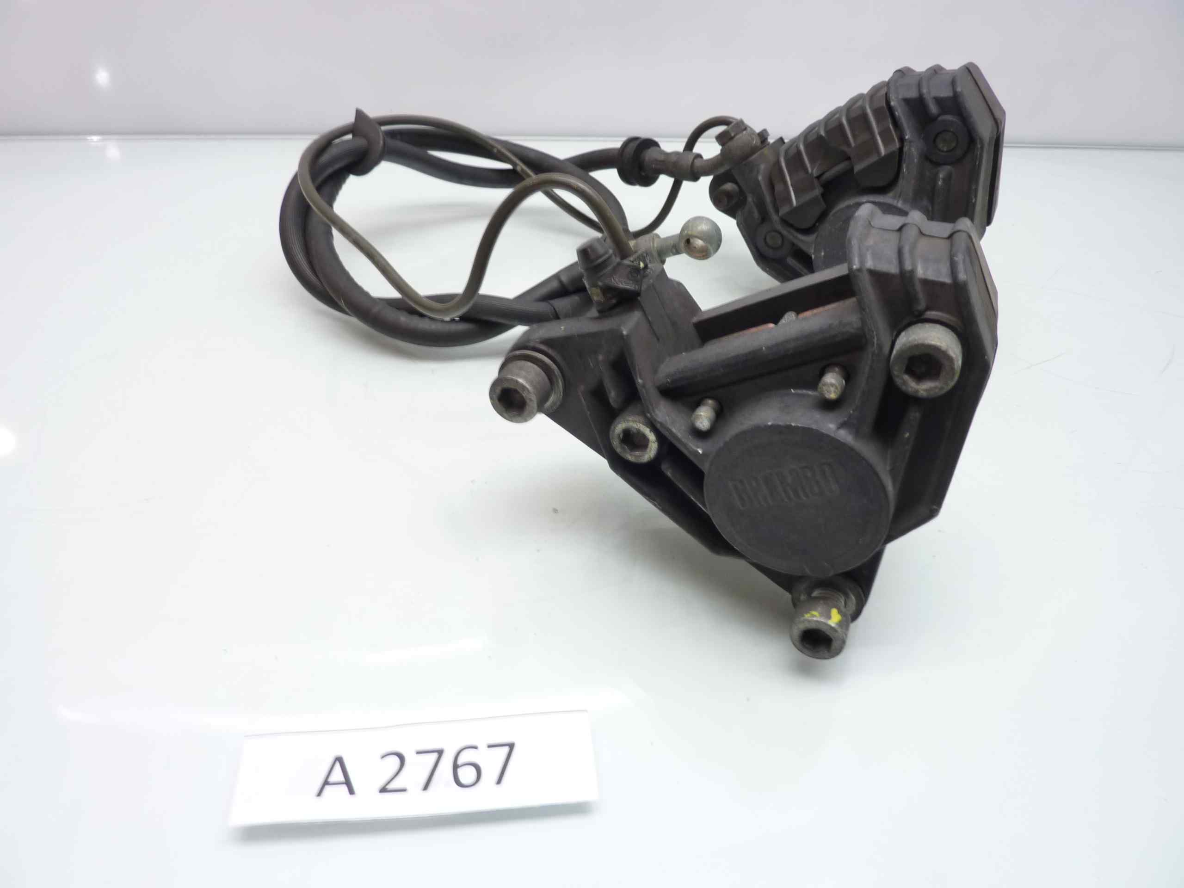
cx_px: 592
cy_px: 444
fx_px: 855
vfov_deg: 54.9
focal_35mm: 25
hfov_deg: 69.4
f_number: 3.3
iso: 125
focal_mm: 4.1
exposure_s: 1/10
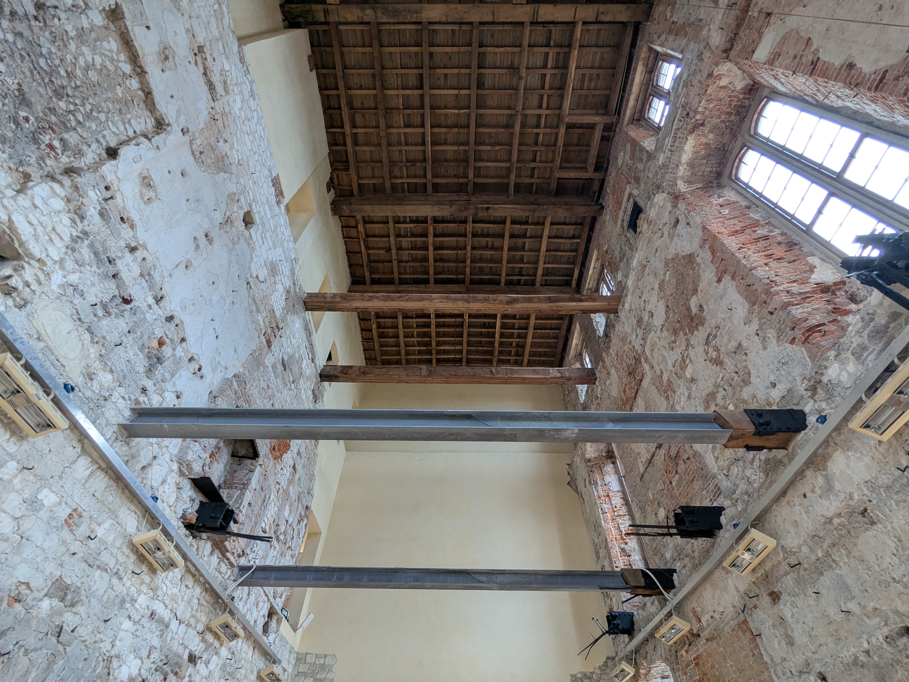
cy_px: 341
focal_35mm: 16
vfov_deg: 78.1
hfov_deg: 94.5
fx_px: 420
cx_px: 454
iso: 77
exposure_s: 1/100
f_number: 2.2
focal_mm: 2.35
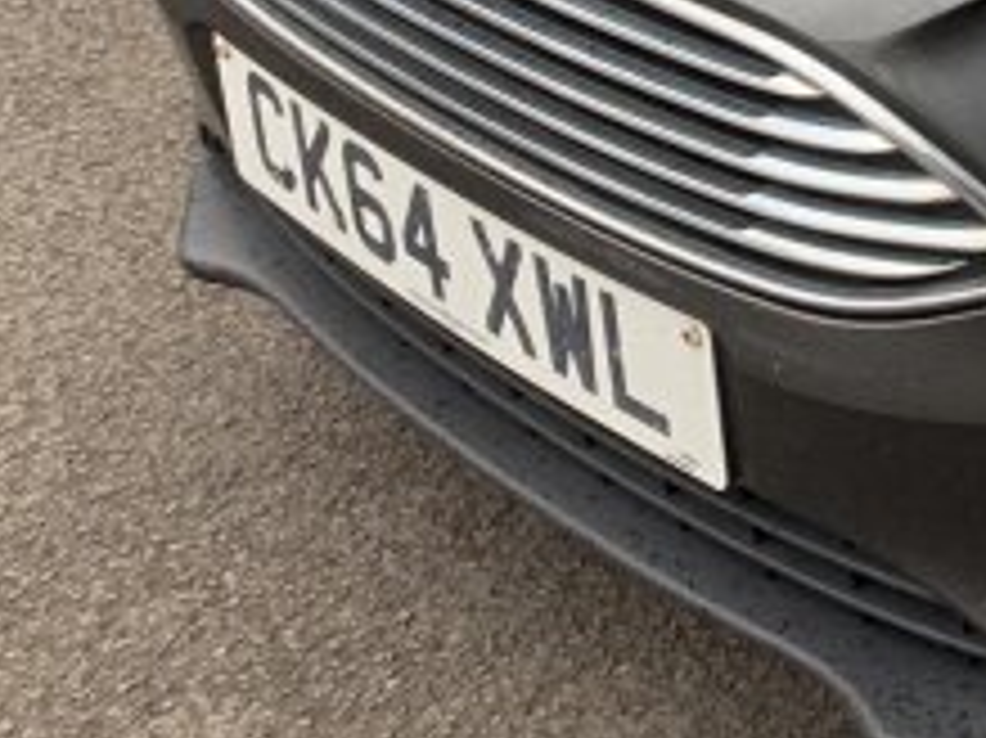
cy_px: -506
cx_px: 1765
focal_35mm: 107
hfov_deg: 15.7
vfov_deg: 12.8
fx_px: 3046
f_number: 1.8
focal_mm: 4.25
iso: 40
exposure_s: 1/121
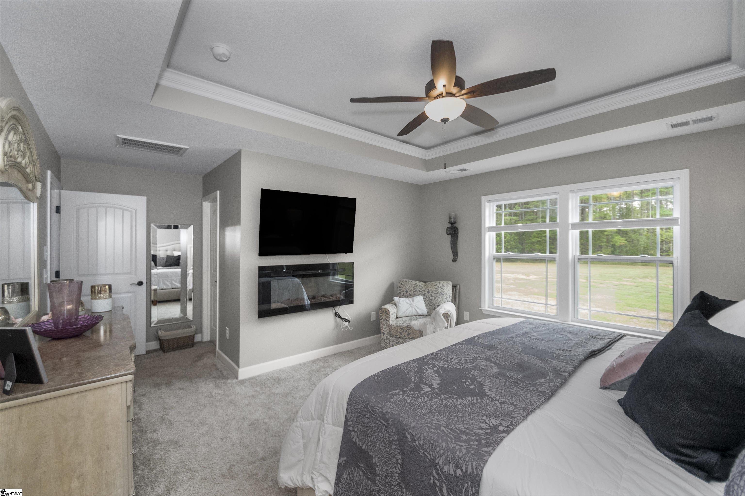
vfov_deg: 81.2
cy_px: 248
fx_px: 290
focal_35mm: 14
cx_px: 372
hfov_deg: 104.3
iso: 1250
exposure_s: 1/200
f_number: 4.5
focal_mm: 14
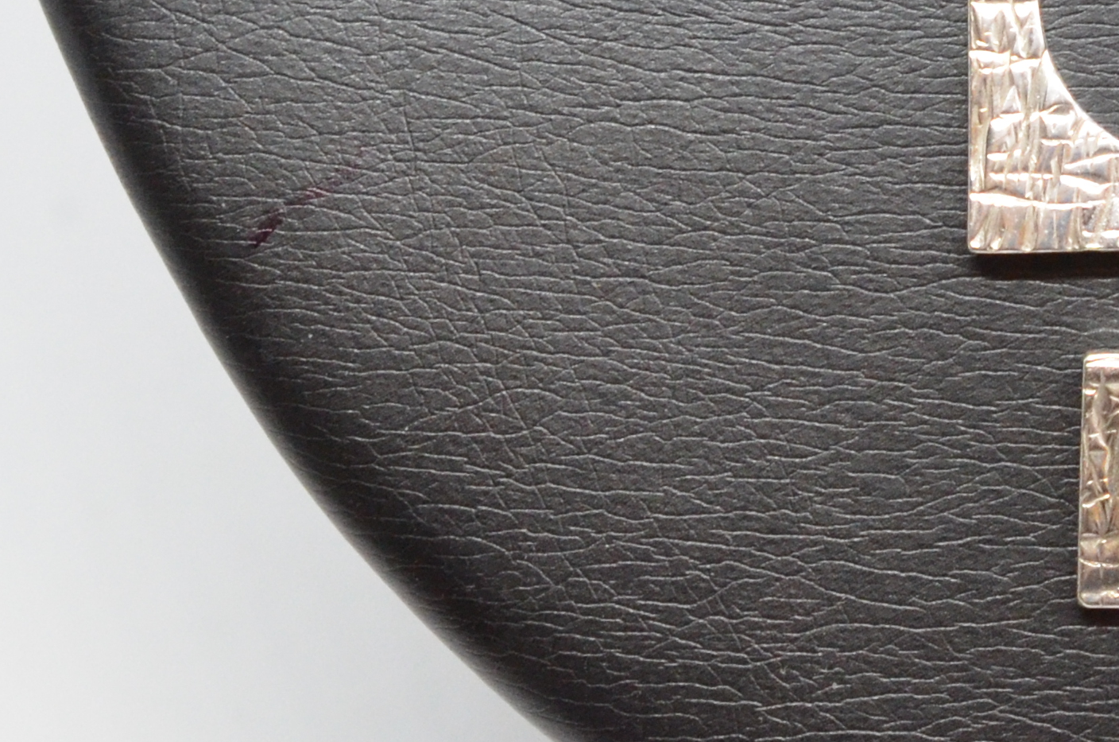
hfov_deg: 9.7
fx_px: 6515
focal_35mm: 210
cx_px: 1300
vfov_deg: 6.4
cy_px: -380
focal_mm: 40
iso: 2000
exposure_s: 1/160
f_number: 6.3
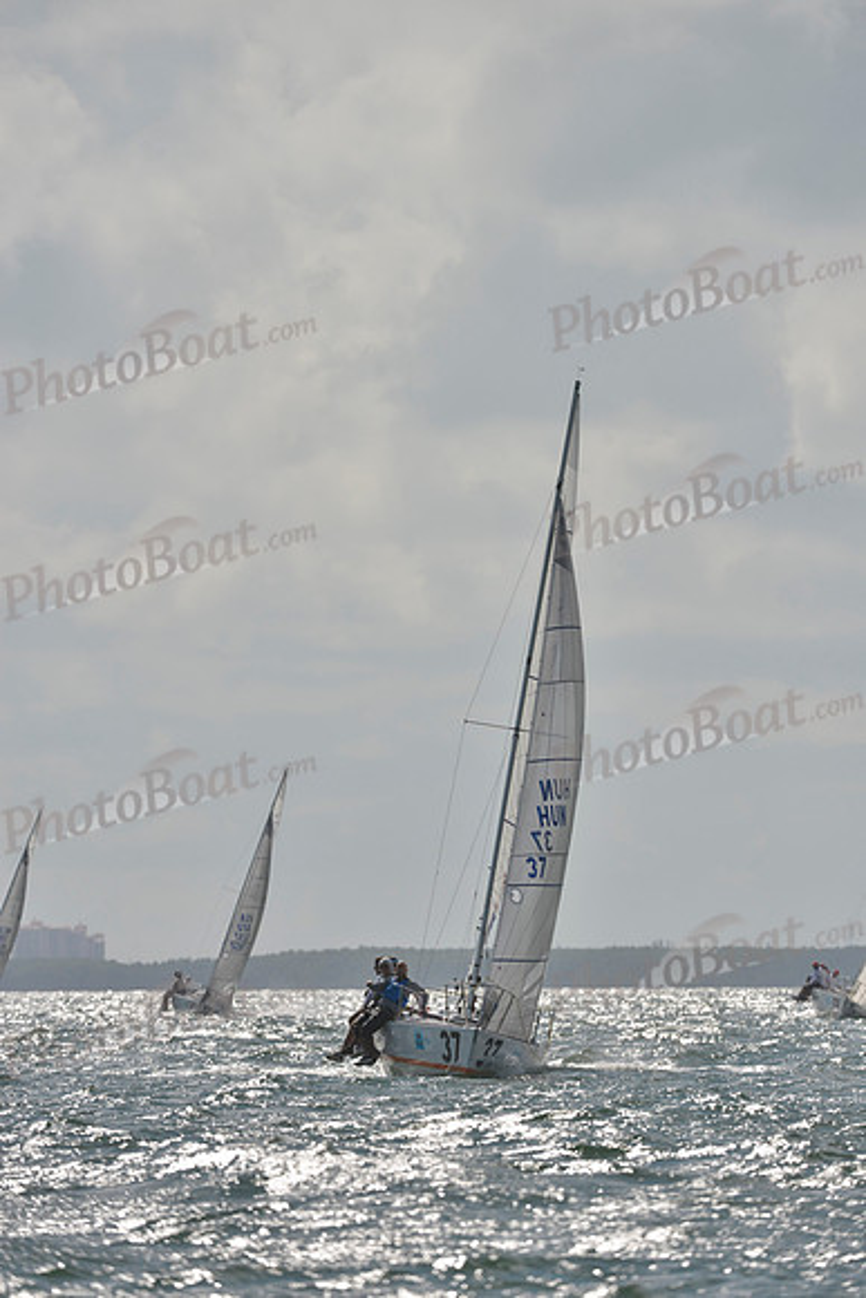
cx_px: 433
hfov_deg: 4.0
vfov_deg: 6.1
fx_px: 12260
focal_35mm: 340
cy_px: 649
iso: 280
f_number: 7.1
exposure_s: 1/2500
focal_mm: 340
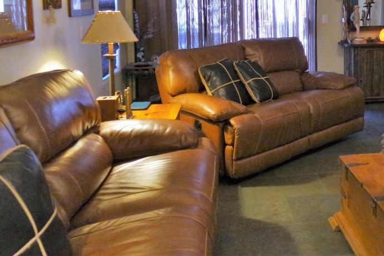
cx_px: 302
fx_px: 427
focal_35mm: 40
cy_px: 44
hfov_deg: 46.2
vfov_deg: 32.3
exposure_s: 1/30
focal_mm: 9
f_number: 3.5
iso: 1600
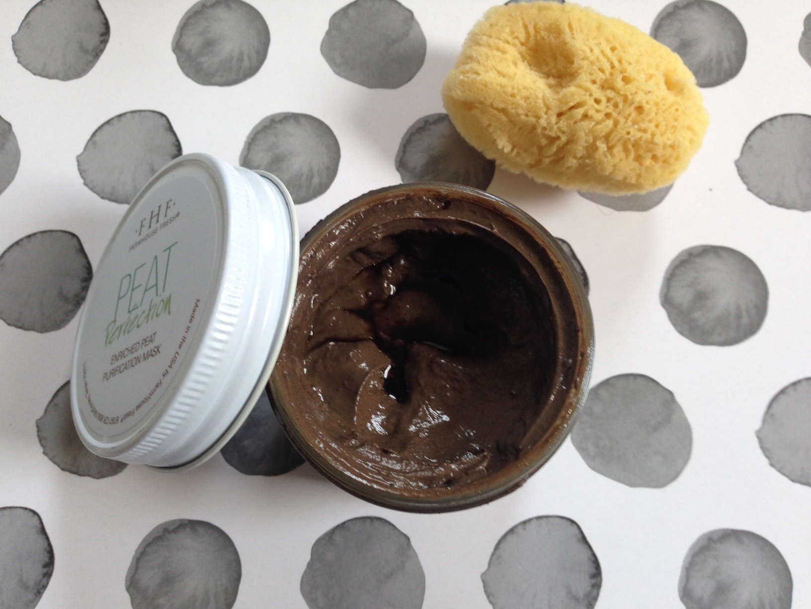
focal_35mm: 33
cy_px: 304
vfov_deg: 42.9
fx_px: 773
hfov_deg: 55.4
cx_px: 406
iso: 50
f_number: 2.4
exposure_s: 1/24
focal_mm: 4.12
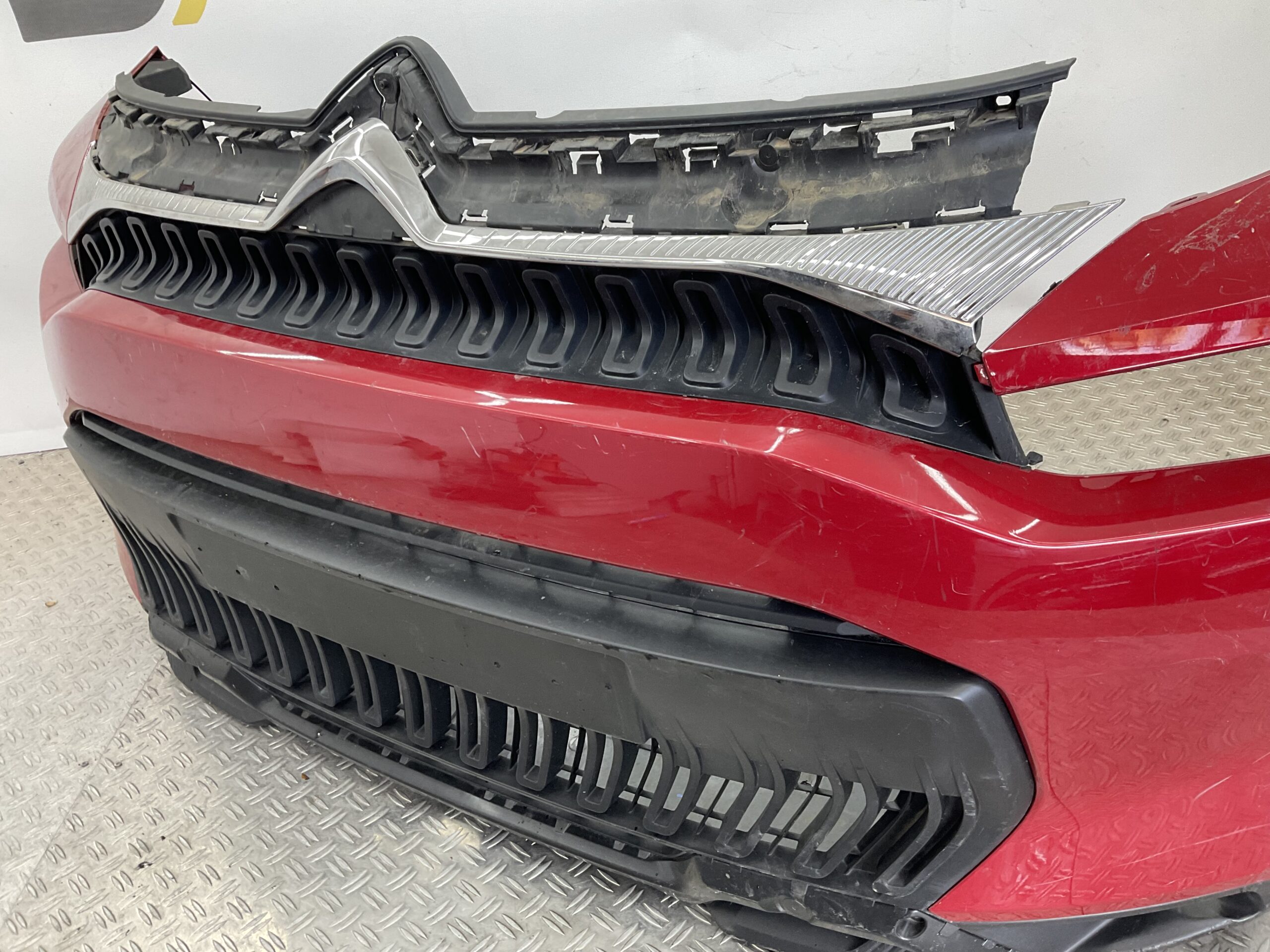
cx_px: 635
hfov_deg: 61.7
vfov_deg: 48.2
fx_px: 1064
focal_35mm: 29
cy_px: 476
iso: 64
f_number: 1.8
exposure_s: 1/120
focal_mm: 3
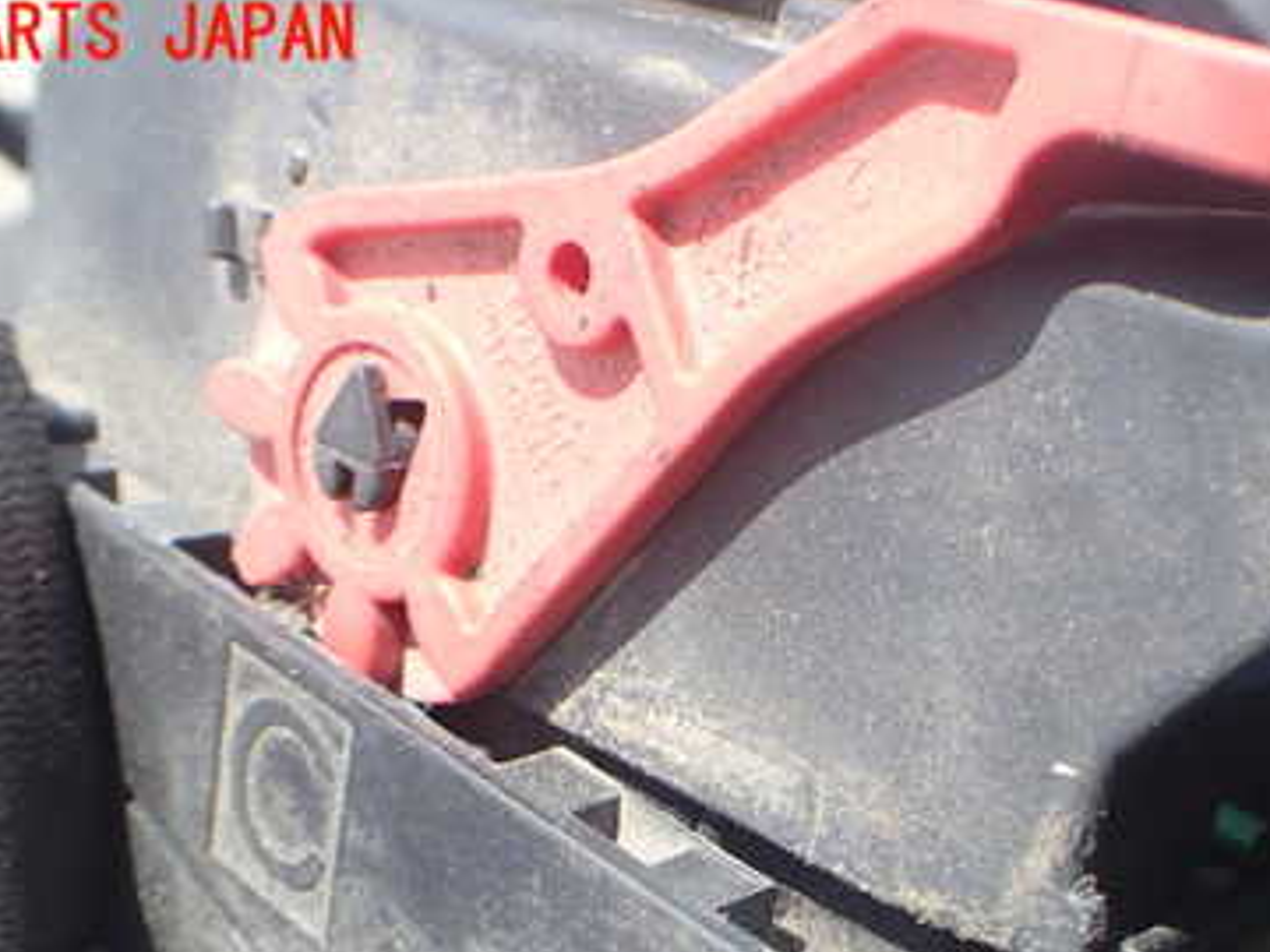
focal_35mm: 50
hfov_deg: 38.0
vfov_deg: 28.4
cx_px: 773
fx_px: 1834
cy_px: 786
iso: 100
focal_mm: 5.4
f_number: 3.2
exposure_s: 1/400
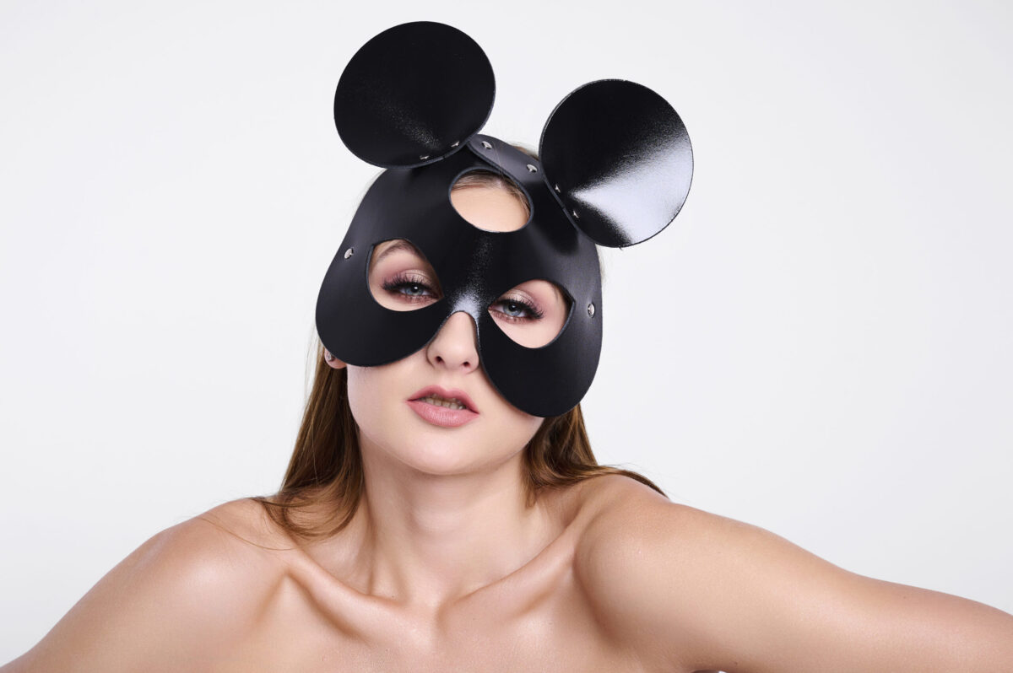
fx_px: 1968
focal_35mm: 70
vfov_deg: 19.4
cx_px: 506
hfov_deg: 28.9
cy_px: 336
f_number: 8
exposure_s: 1/160
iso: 125
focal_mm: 70
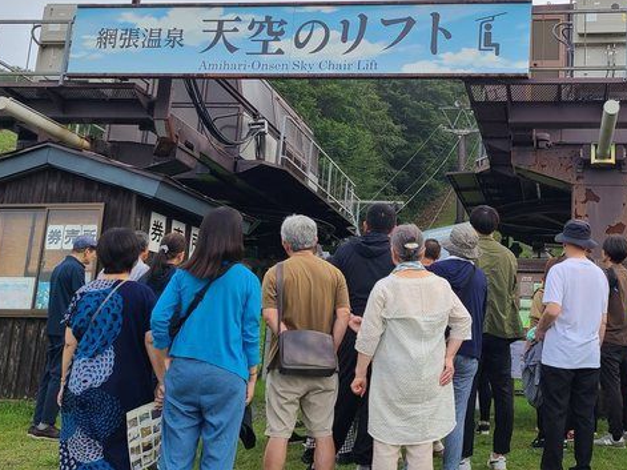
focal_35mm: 45
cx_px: 461
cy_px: 195
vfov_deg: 32.1
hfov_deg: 41.0
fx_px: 815
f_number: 1.8
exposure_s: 1/586
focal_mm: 5.4
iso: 40
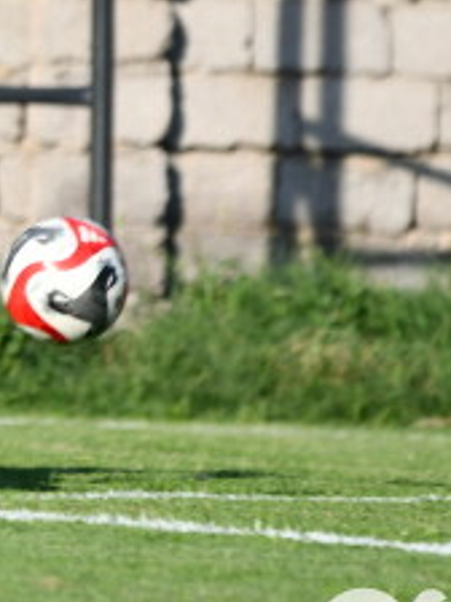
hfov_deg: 0.7
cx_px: -462
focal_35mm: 2060
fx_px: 35785
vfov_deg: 1.0
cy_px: -114
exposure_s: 1/1000
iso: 250
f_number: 6
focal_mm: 480
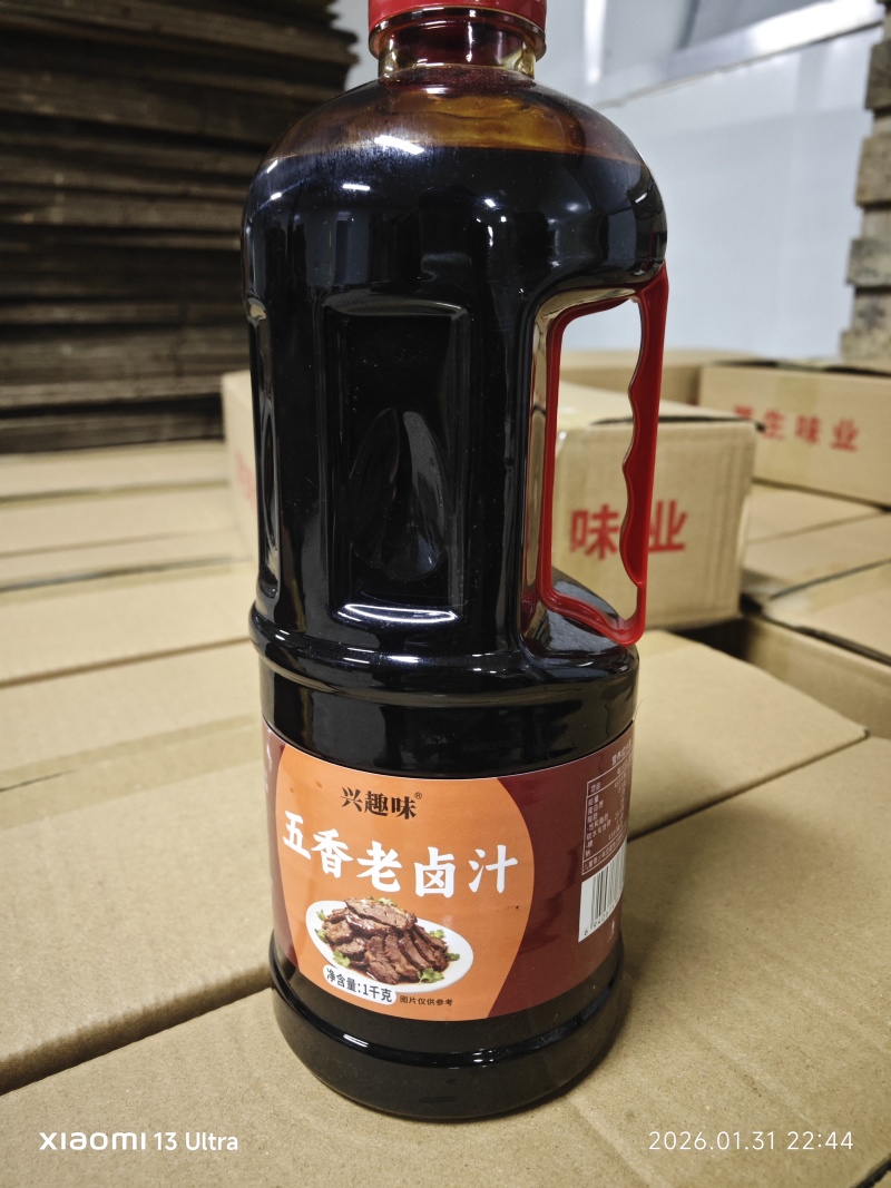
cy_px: 594
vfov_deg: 73.9
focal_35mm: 23
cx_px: 446
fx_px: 790
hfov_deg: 58.9
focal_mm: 8.7
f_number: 4
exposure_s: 1/30
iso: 6400
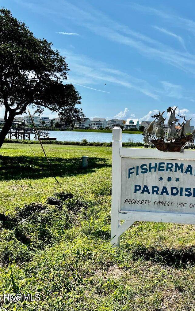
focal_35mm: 37
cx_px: 183
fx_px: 314
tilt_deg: -6.0
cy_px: 155
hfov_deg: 32.4
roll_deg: -2.6
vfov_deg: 52.7
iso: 50
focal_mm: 5.1
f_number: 1.6
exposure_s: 1/4310
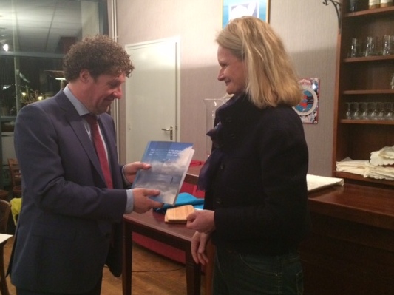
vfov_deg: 48.2
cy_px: 148
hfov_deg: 61.7
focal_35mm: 29
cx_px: 197
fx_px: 330
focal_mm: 4.15
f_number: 2.2
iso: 320
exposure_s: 1/17
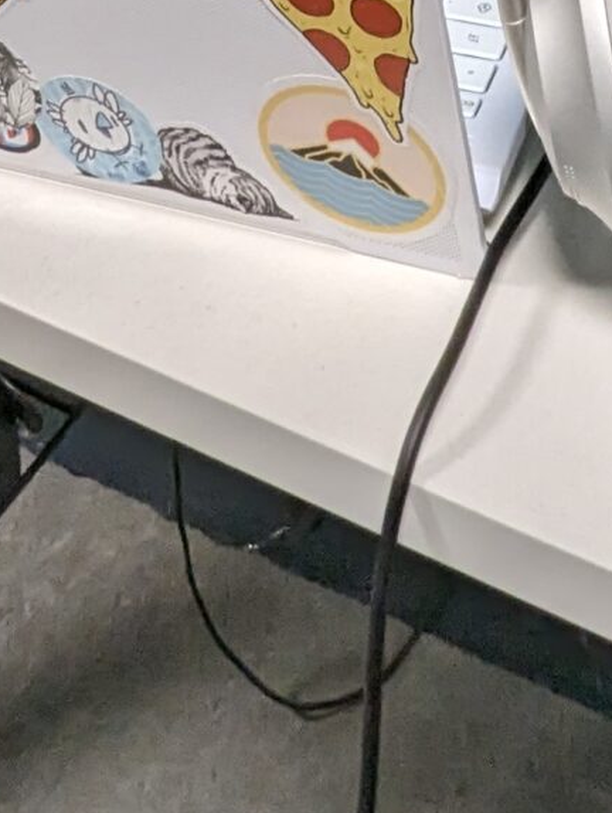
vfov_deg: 17.2
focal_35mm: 58
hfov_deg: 24.8
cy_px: -966
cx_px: 511
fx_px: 1364
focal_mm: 1.95
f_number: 2.2
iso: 136
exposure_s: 1/28.2
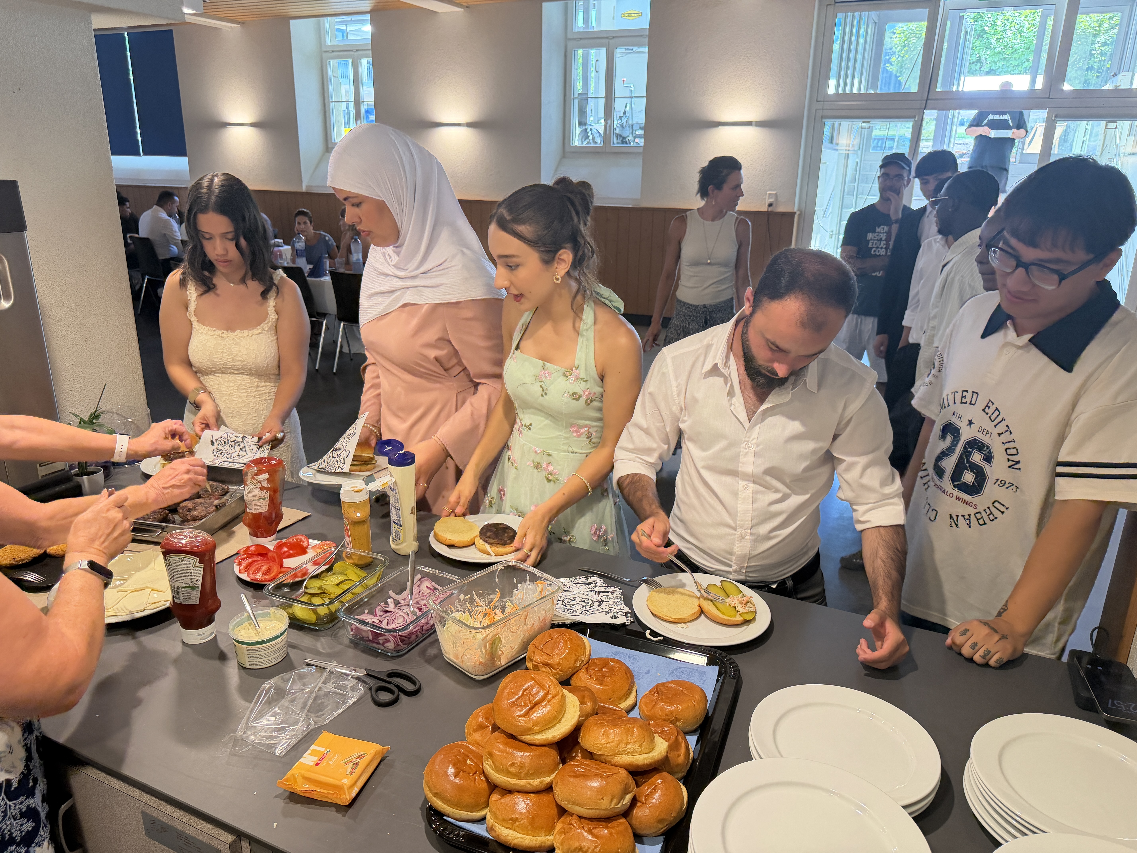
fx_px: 788
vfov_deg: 56.8
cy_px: 426
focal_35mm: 24
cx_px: 568
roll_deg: -0.9
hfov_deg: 71.6
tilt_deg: -18.7
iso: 250
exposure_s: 1/100
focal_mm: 6.76
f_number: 1.78
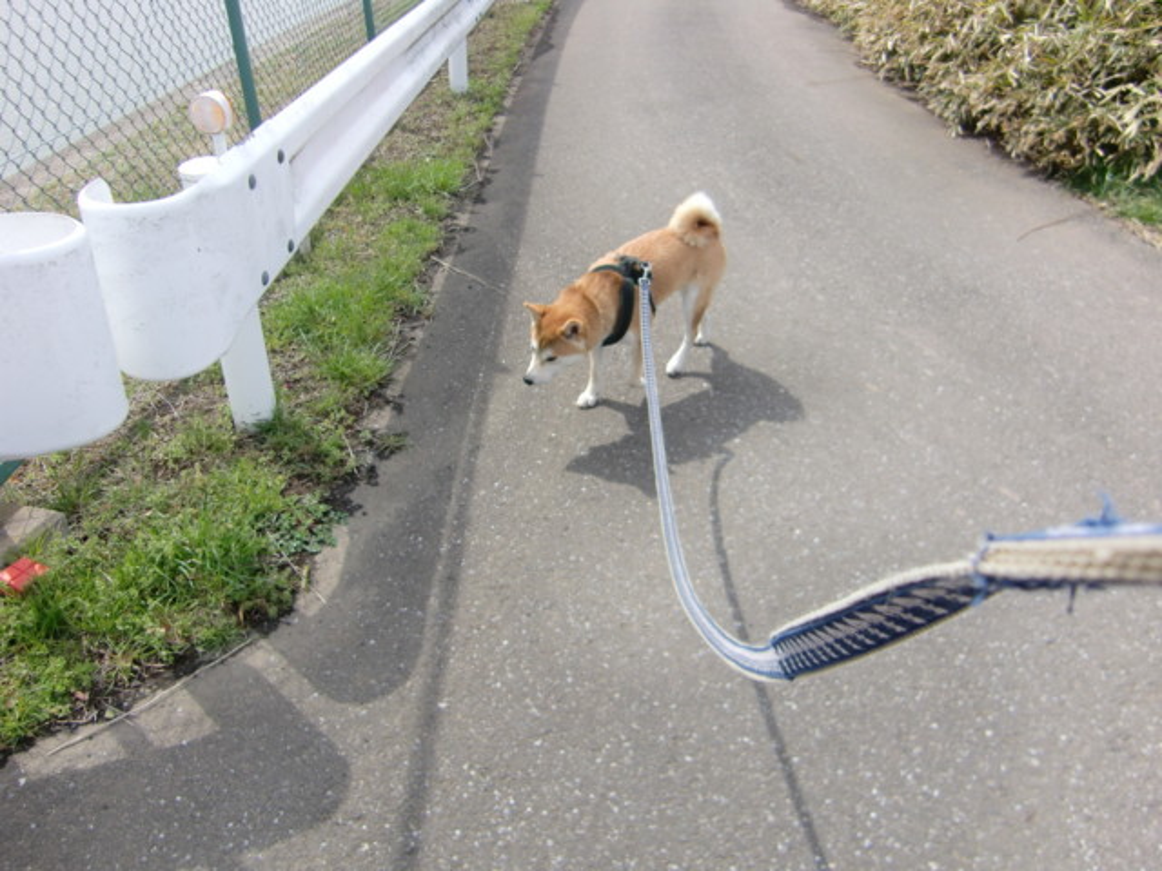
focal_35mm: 28
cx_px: 581
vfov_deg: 49.7
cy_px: 436
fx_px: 940
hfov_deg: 63.4
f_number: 2.6
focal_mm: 4.9
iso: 64
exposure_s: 1/800
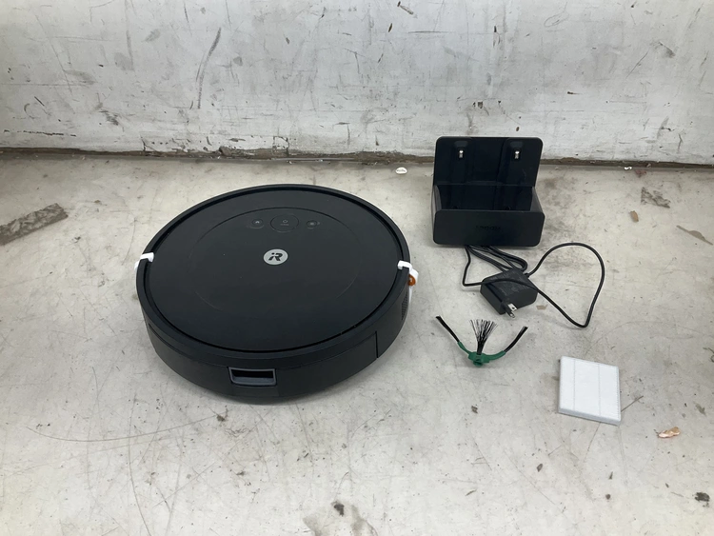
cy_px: 268
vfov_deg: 48.3
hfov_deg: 61.6
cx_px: 357
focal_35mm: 29
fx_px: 598
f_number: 1.8
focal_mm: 3
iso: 50
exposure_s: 1/120
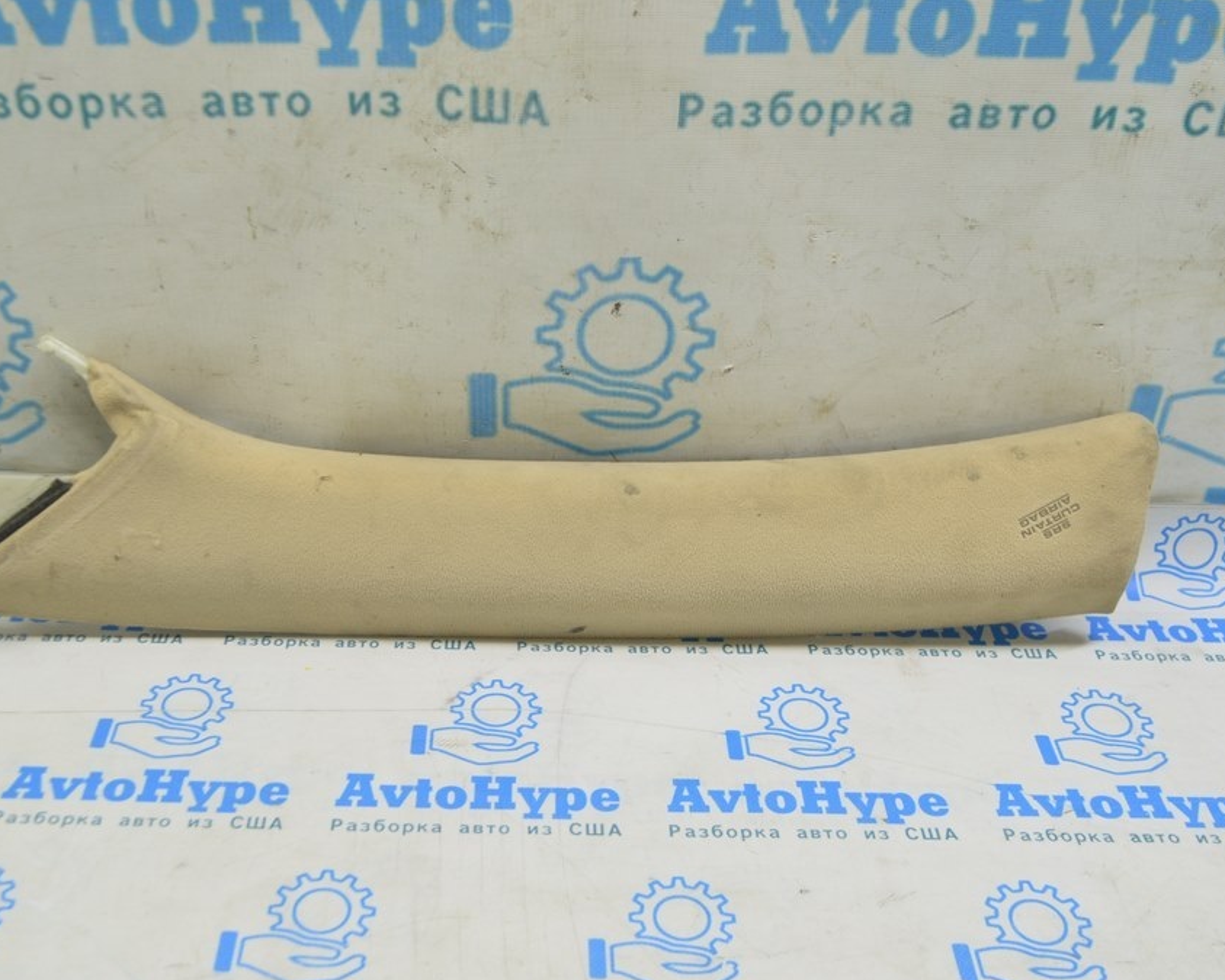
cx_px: 526
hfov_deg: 44.7
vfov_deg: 36.5
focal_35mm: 41
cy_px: 491
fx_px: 1487
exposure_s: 1/20
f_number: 5.6
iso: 400
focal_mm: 24
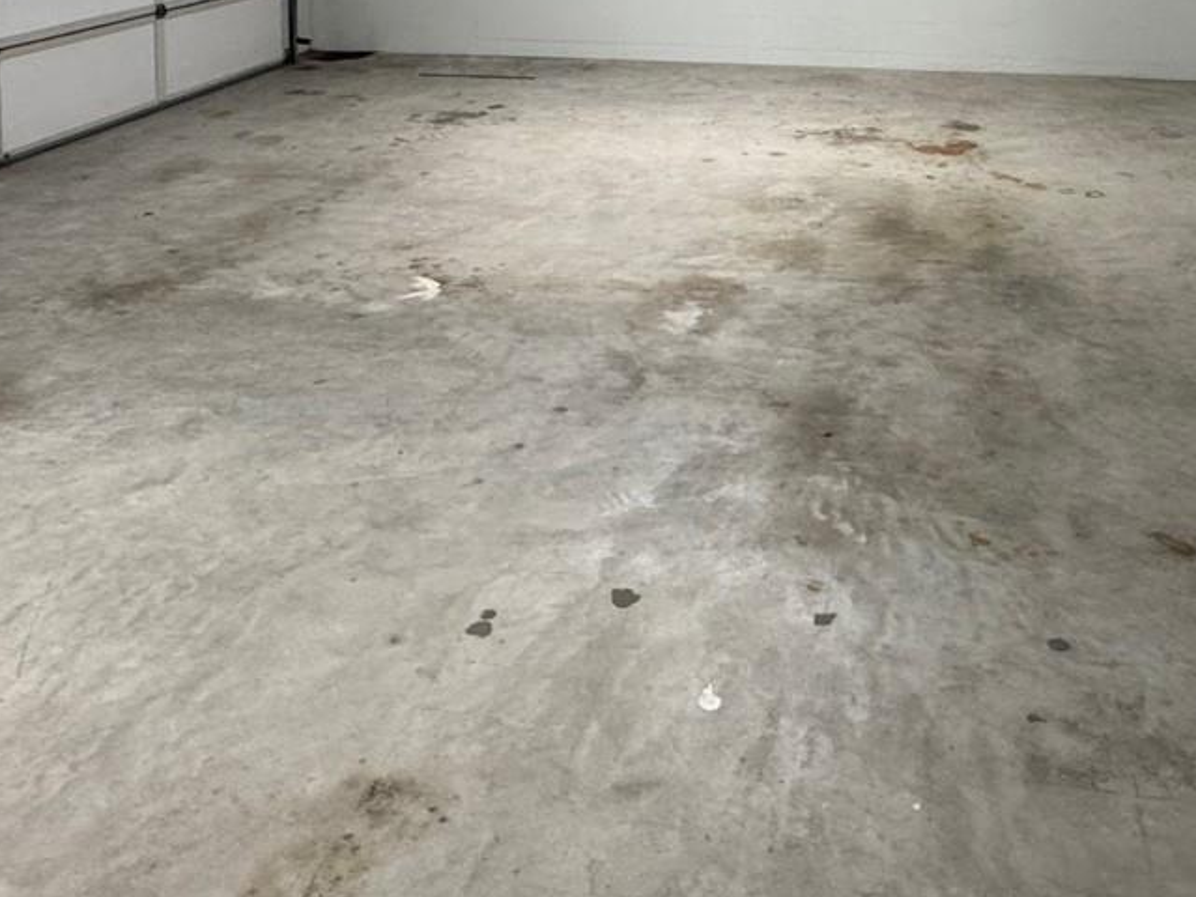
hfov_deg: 52.1
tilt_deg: -2.7
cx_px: 748
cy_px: -129
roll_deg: -0.5
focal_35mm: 35
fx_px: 1209
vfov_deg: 34.2
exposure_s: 1/60
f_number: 2.2
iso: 250
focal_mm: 2.22
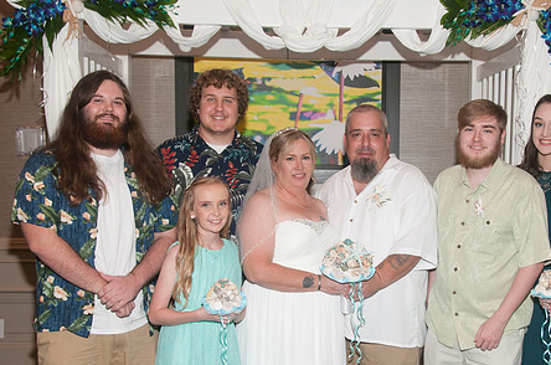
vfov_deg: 26.2
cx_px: 345
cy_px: 237
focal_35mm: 51
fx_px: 779
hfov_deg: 38.7
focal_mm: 26
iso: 400
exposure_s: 1/60
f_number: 5.6
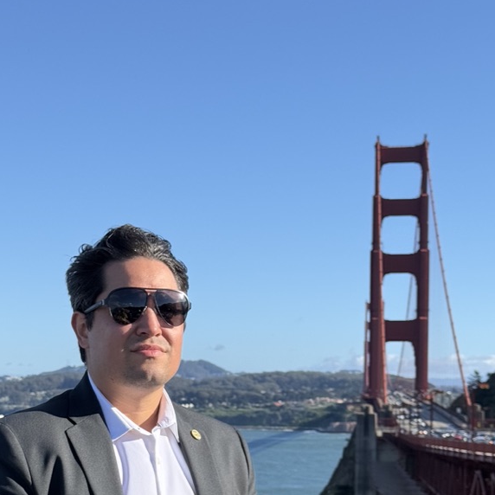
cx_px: 205
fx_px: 1230
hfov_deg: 22.7
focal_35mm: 76
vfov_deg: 22.3
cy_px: 421
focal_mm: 6.76
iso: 64
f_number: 1.78
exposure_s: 1/4098
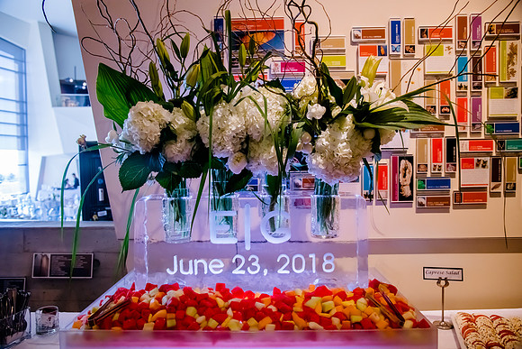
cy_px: 174
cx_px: 261
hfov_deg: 73.6
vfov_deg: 53.0
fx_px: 349
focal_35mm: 24
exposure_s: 1/320
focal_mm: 24
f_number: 4.5
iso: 2000
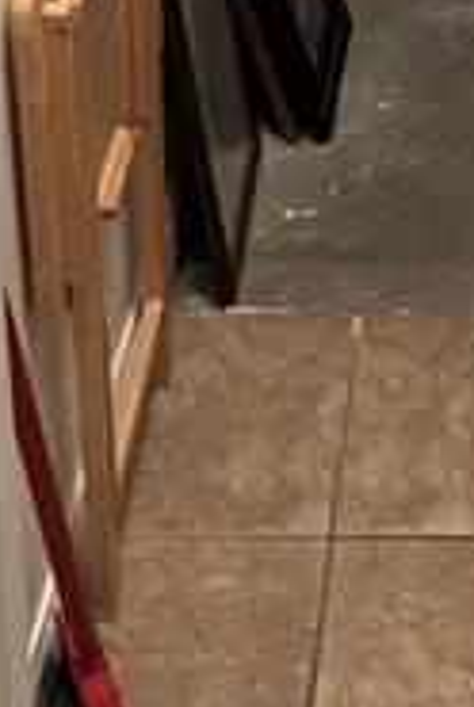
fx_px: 2204
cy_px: -417
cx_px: 592
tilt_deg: -19.9
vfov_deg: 16.3
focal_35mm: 112
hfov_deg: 12.0
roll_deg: -2.0
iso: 320
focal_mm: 5.96
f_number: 1.6
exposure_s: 1/60
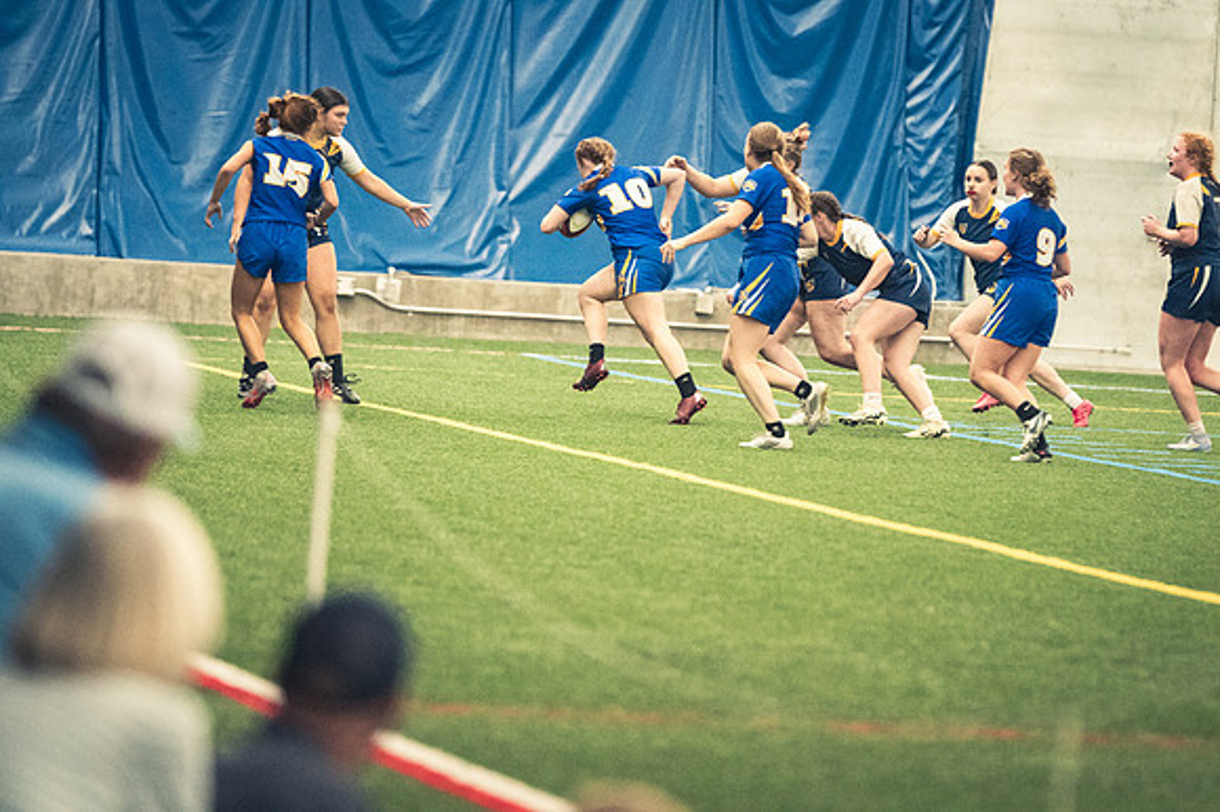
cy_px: 406
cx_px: 610
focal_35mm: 300
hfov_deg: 6.9
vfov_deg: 4.6
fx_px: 10160
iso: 12800
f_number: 2.8
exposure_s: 1/500
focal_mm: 200
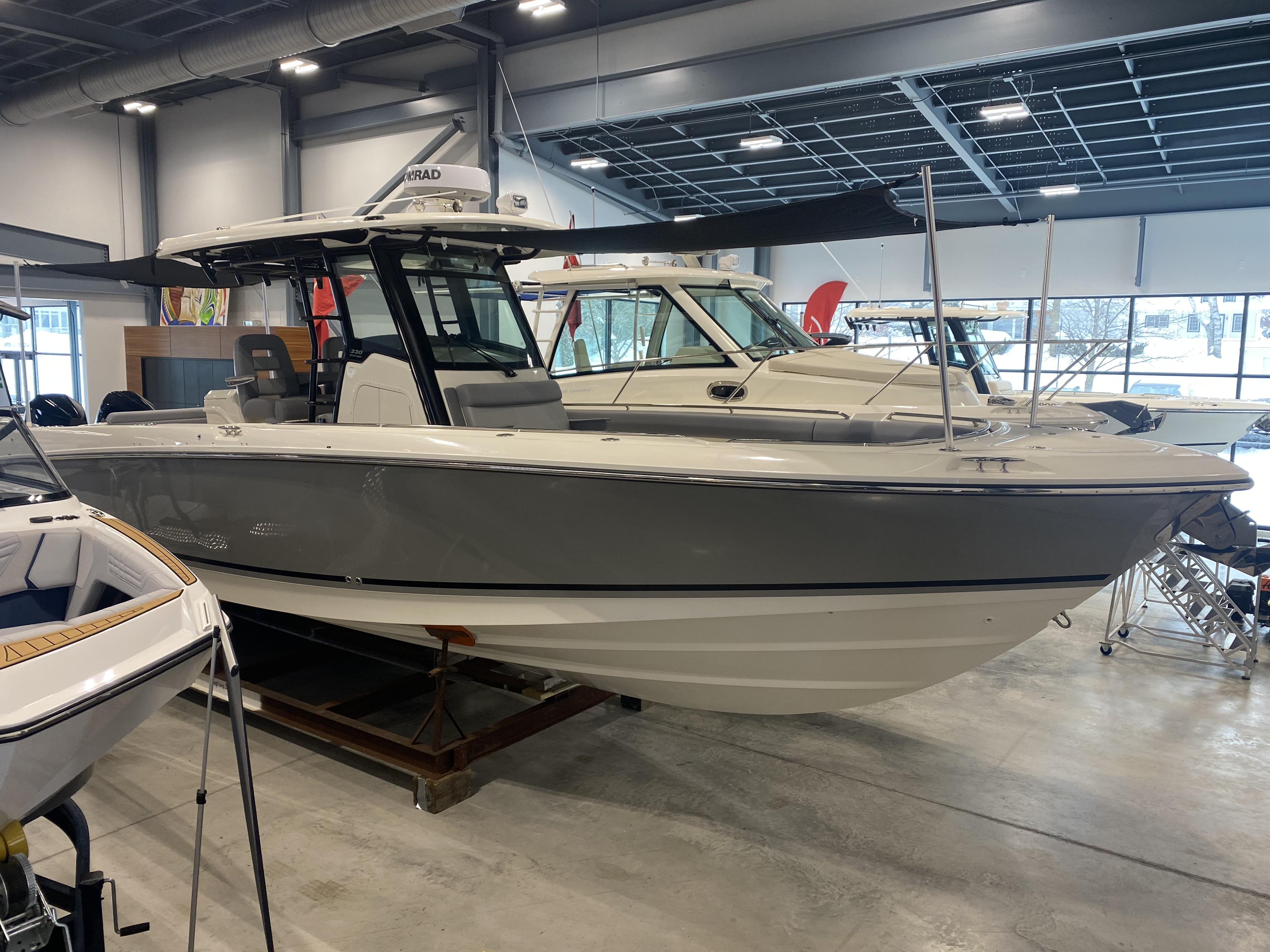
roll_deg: -1.1
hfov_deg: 67.3
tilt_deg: -8.6
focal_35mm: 26
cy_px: 476
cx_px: 635
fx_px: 954
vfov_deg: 53.1
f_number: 1.8
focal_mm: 4.25
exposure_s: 1/60
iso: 80
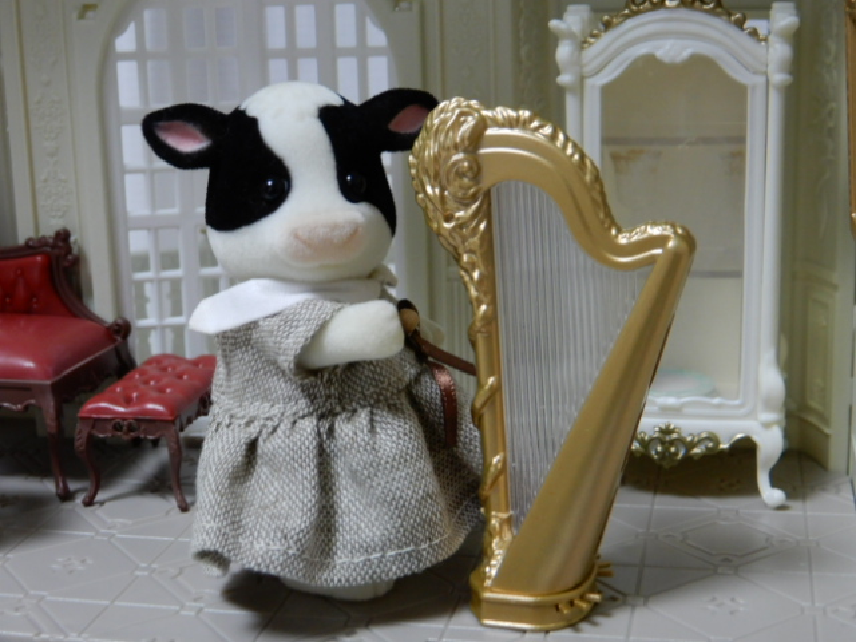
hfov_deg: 33.8
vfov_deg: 25.7
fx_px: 1410
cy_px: 321
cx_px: 428
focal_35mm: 57
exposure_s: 1/20
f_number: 4.5
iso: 400
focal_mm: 10.2
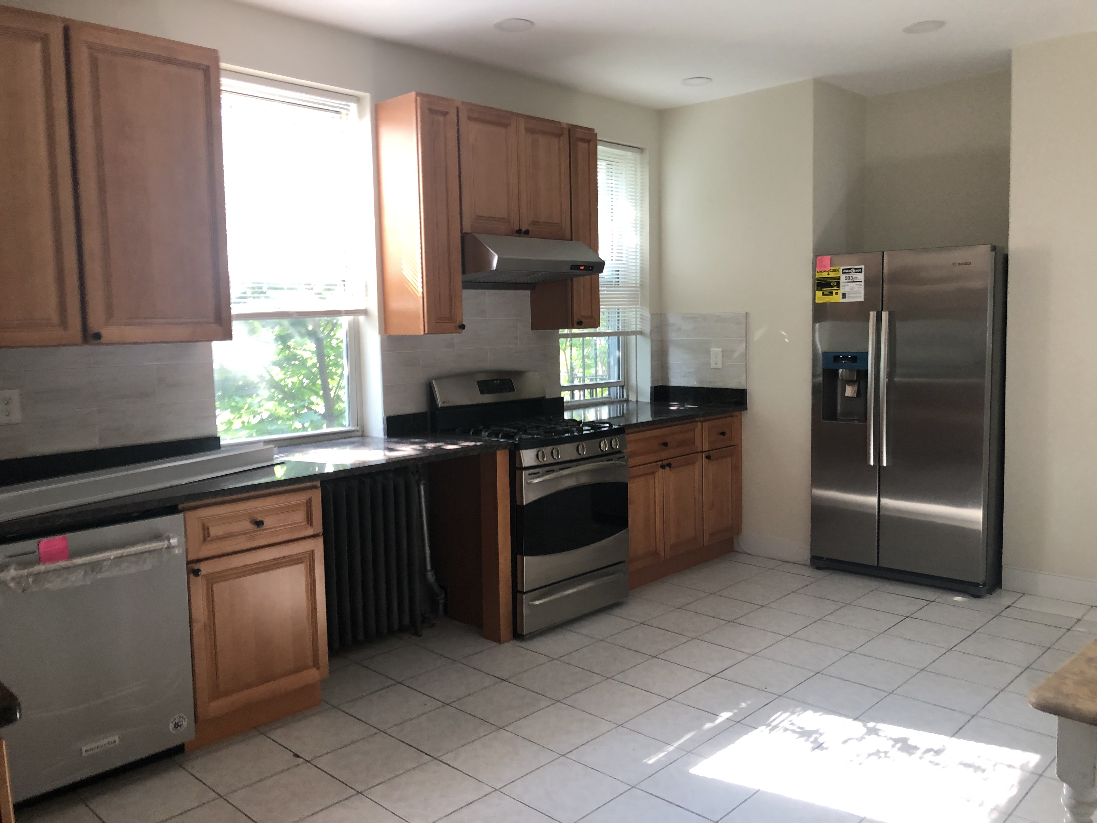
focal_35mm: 28
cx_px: 548
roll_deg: +1.8
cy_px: 412
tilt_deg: -4.6
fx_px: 887
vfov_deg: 49.7
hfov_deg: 63.4
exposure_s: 1/20
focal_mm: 3.99
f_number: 1.8
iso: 40
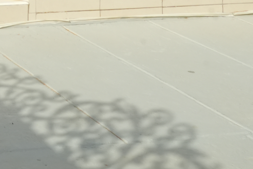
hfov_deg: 16.3
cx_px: -194
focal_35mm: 107
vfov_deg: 10.8
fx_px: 752
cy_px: -239
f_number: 22
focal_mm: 20
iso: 1250
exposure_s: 1/350
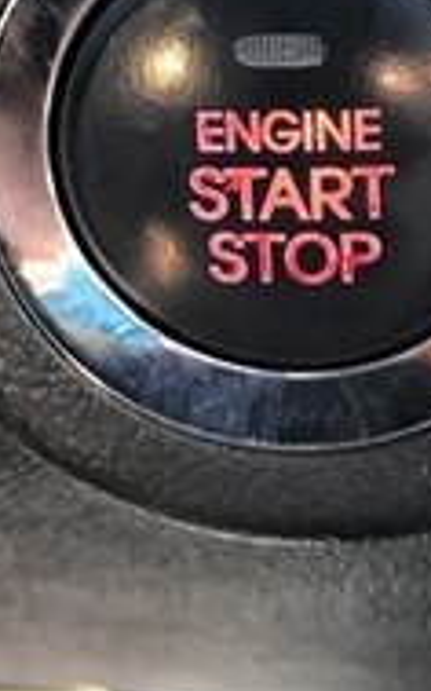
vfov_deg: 24.1
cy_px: -139
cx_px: 318
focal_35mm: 78
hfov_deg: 16.6
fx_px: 1467
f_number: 1.8
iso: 64
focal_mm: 3.99
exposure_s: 1/17
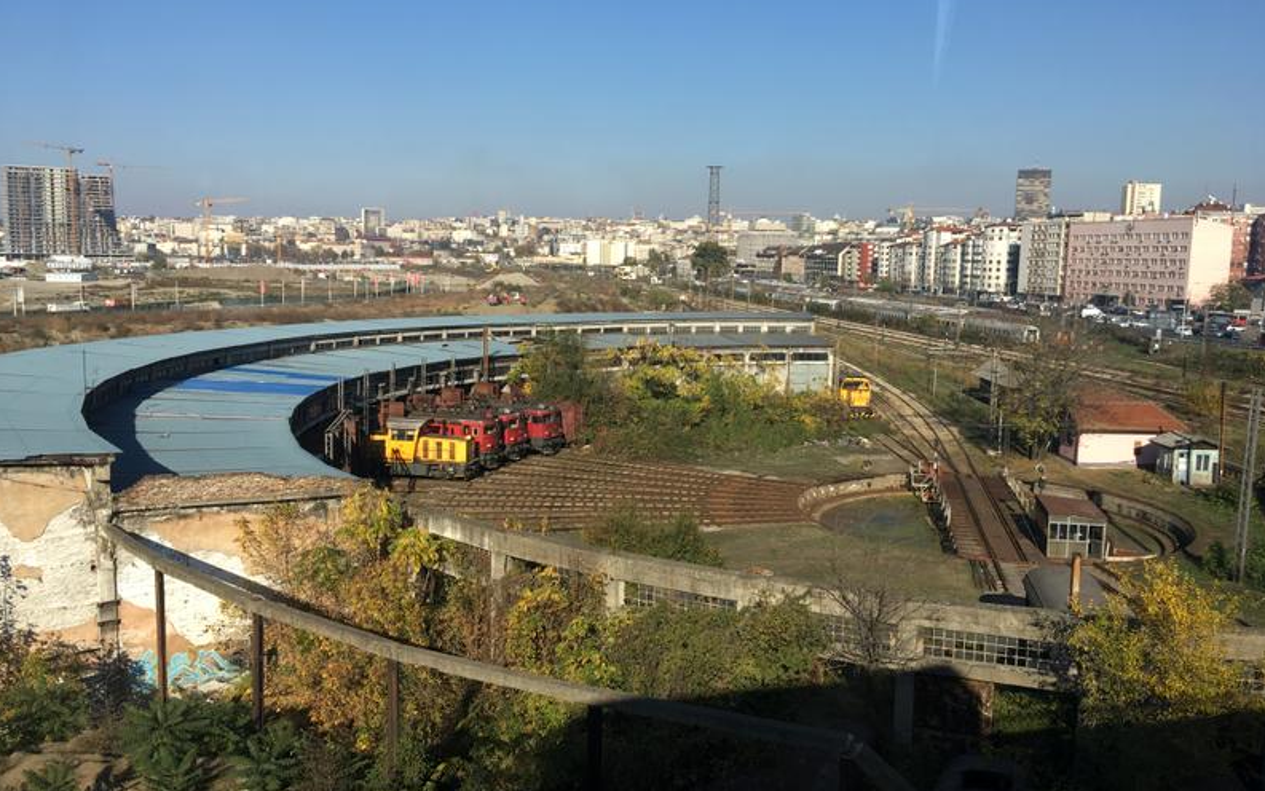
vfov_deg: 40.6
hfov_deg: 61.2
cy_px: 389
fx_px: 1069
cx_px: 633
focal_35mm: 31
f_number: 2.2
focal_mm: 4.15
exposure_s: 1/452
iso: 25
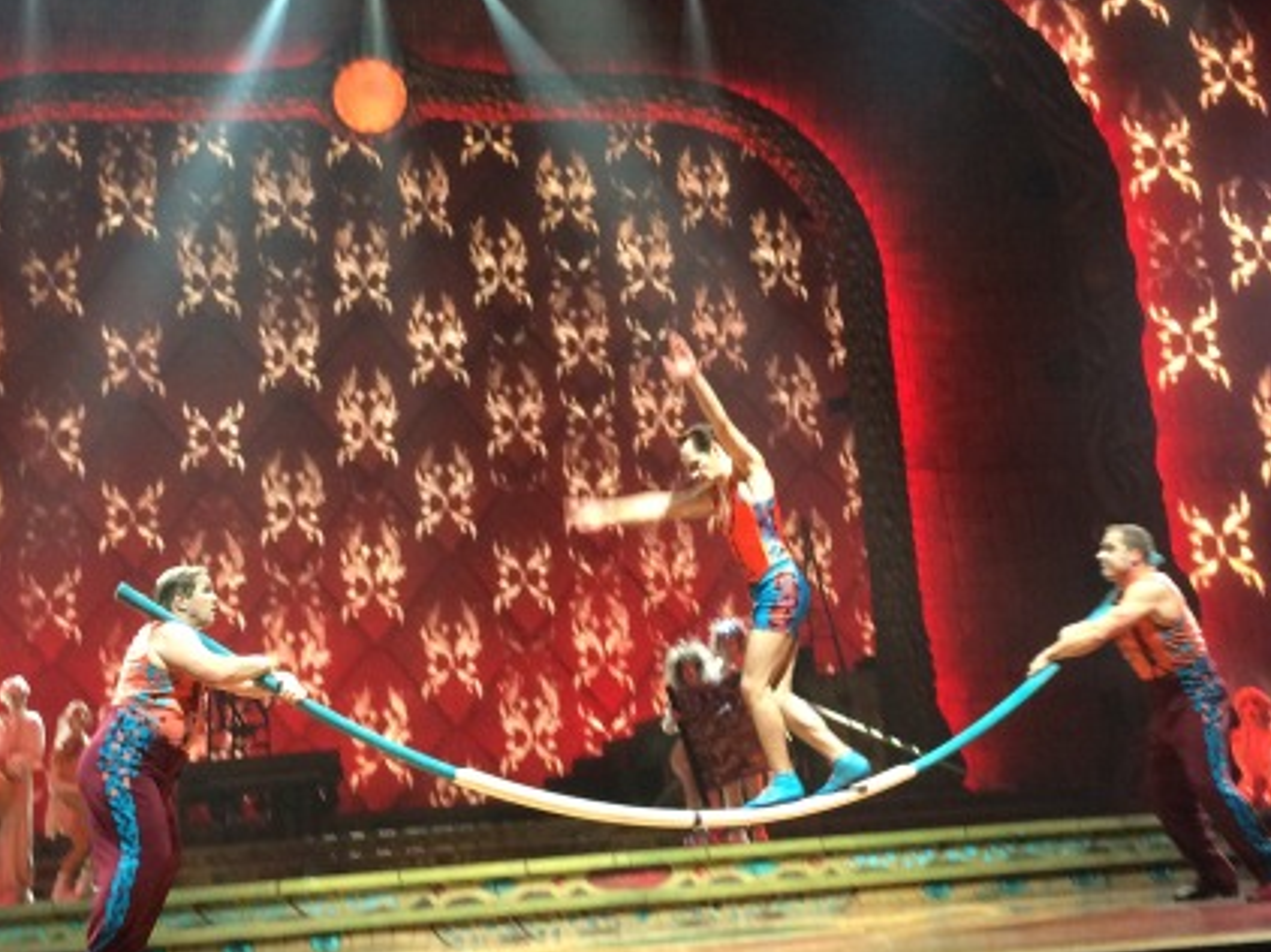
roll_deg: +3.7
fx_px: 2018
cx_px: 648
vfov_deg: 26.2
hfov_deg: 35.0
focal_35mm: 55
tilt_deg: +15.2
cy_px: 241
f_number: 2.2
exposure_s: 1/30
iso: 200
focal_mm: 4.15
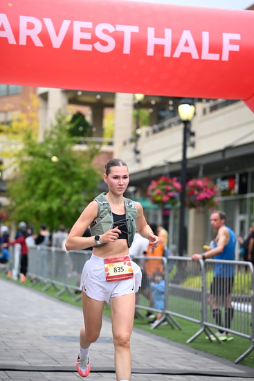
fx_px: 1058
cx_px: 127
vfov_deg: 20.4
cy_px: 190
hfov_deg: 13.7
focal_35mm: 100
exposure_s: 1/2000
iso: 640
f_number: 2.8
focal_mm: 100
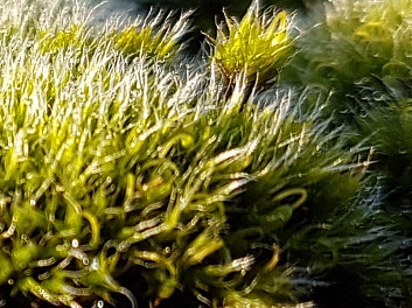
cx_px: -292
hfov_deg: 14.9
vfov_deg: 12.5
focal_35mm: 118
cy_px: 240
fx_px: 1403
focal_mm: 4.2
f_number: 1.7
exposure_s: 1/321
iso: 40
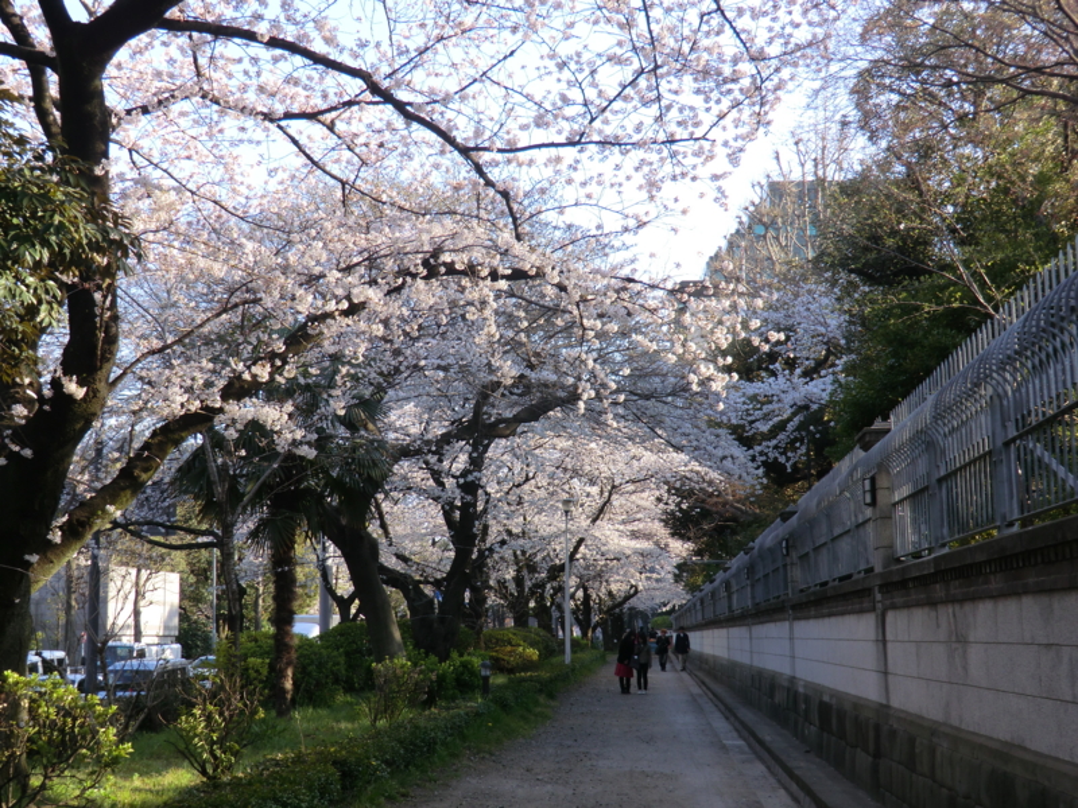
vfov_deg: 30.9
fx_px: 1464
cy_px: 404
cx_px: 539
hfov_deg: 40.4
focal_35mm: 47
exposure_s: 1/100
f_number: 4
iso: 64
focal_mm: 8.4
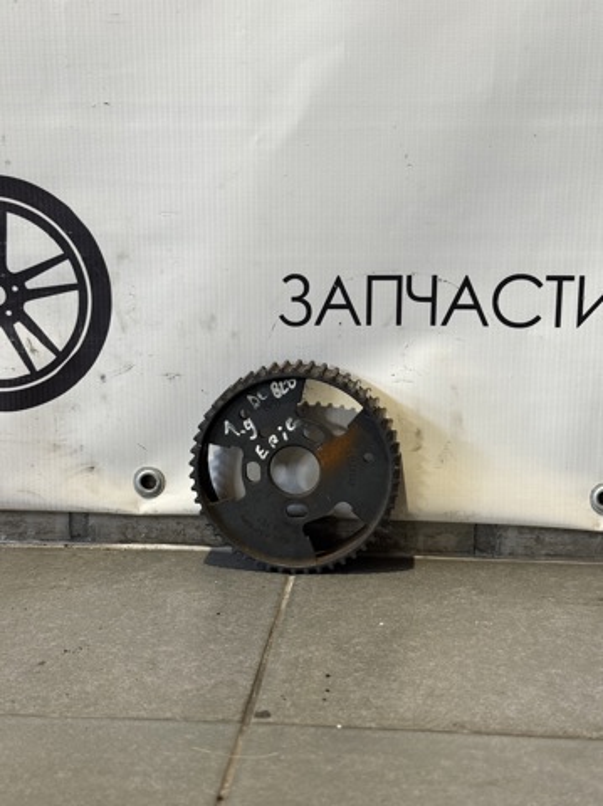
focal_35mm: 48
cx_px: 302
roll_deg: -0.6
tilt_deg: -11.0
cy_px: 403
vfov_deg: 39.7
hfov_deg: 30.2
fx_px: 1117
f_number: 1.78
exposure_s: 1/50
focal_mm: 6.76
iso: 250
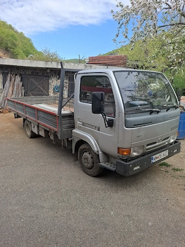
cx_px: 92
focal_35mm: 23
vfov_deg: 73.9
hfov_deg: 58.9
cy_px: 124
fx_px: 164
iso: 50
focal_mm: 5.54
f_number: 1.8
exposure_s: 1/1000
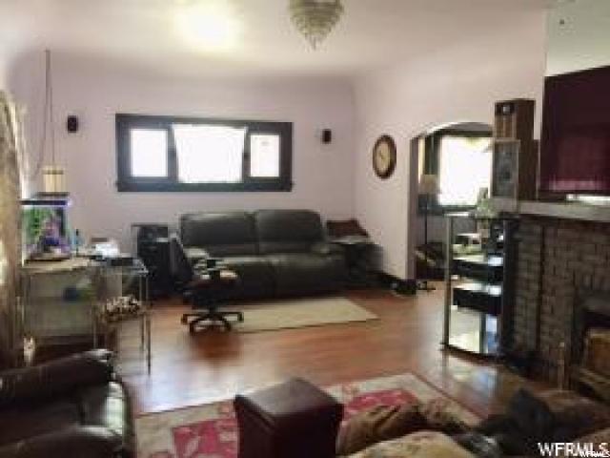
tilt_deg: -9.4
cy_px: 229
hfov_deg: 61.7
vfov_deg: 48.2
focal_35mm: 29
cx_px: 305
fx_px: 511
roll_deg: -0.6
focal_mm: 4.15
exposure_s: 1/24
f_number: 2.2
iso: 250
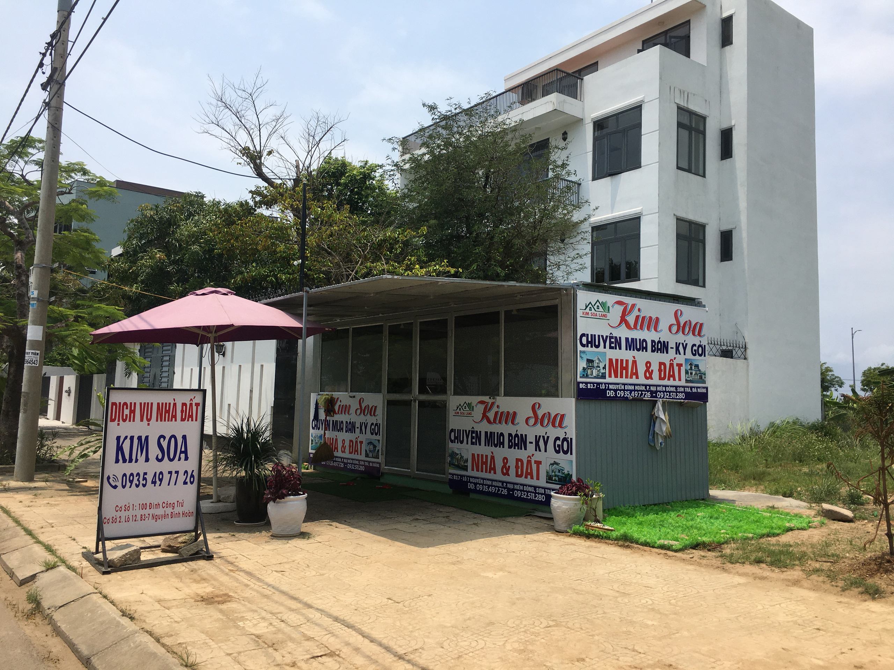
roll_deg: -2.2
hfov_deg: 61.7
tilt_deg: +6.5
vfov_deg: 48.2
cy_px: 335
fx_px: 749
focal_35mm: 29
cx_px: 447
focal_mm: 4.15
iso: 25
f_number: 2.2
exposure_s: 1/2404
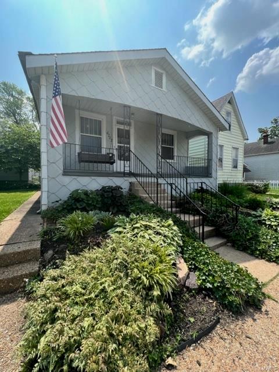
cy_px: 186
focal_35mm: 13
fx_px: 140
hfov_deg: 89.9
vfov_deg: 106.2
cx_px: 140
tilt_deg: -2.4
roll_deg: +0.1
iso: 32
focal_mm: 1.57
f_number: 1.8
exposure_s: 1/774
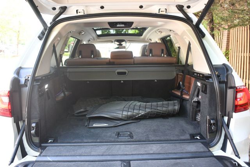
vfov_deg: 42.3
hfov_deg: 60.3
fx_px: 215
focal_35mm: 31
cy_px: 84
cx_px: 125
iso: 800
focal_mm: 21
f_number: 3.8
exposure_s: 1/125
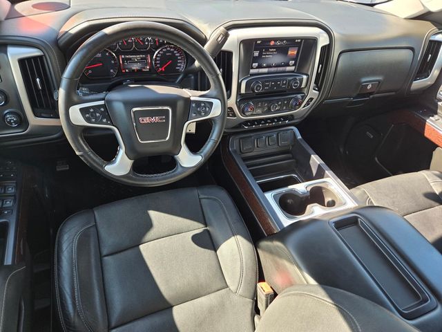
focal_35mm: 23
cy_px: 166
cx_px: 221
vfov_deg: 58.9
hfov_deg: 73.9
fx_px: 294
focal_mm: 5.4
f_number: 1.8
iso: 50
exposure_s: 1/180
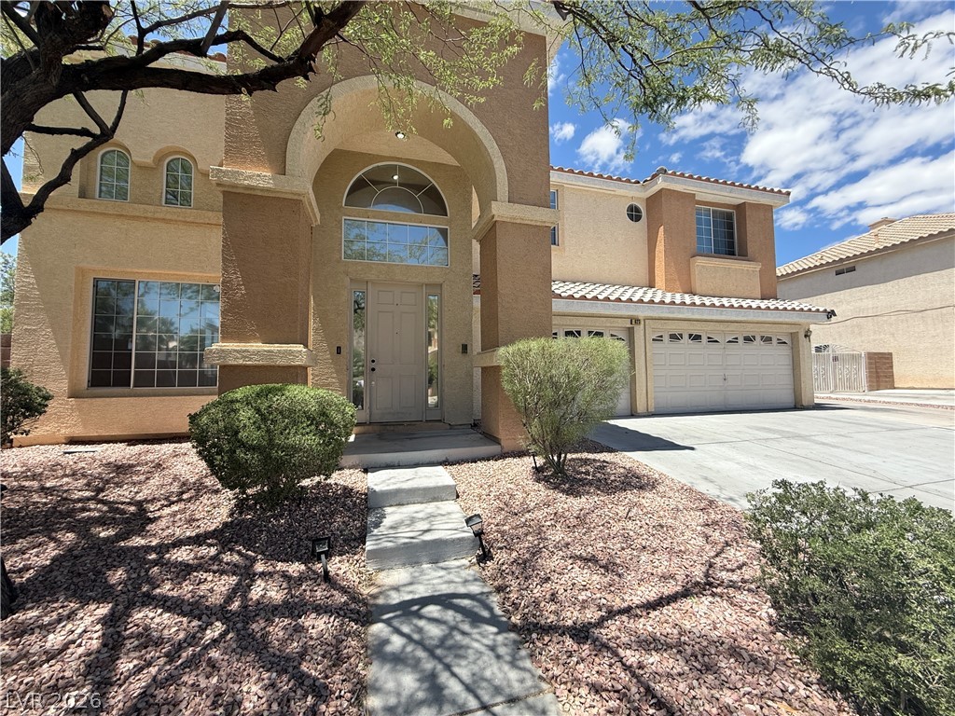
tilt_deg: +2.5
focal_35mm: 14
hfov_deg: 102.1
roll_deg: +0.8
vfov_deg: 85.7
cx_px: 478
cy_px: 358
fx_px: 386
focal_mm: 2.22
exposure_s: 1/1312
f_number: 2.2
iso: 50
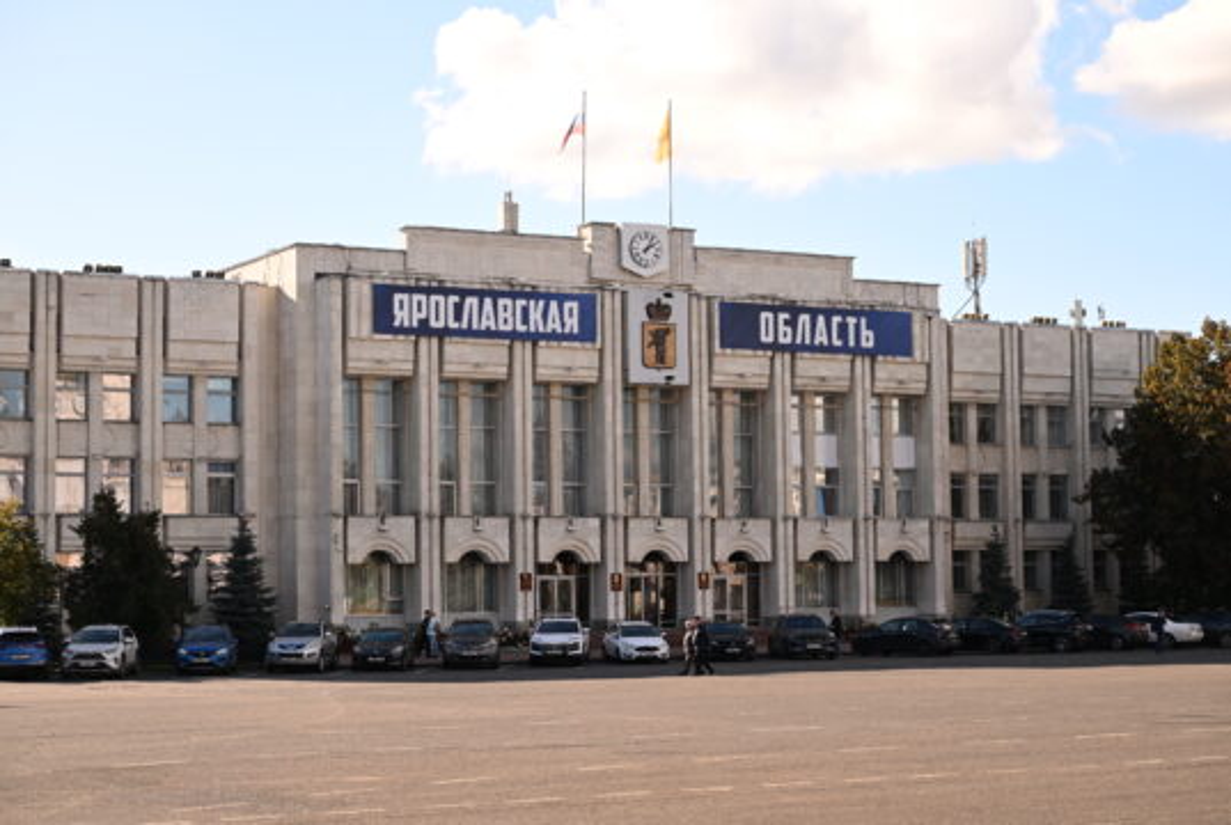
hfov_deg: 28.8
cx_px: 616
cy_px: 412
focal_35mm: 70
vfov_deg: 19.5
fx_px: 2398
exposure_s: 1/1600
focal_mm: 70
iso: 800
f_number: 7.1
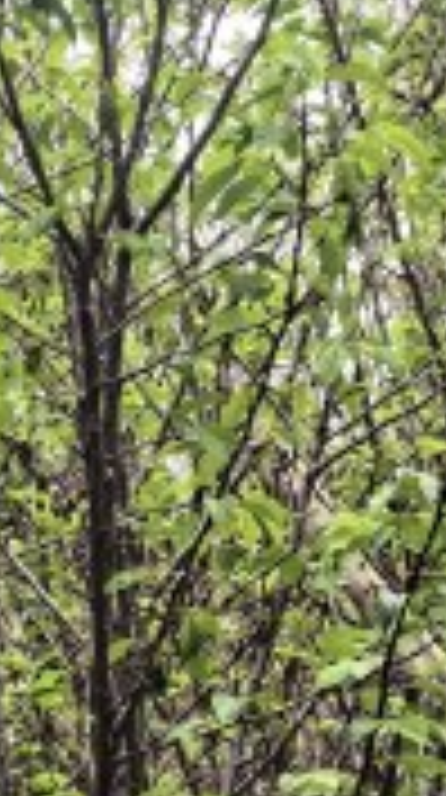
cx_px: -491
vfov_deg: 12.5
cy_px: 1410
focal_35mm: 158
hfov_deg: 7.3
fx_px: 3336
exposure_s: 1/2410
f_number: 2
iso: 50
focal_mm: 5.75
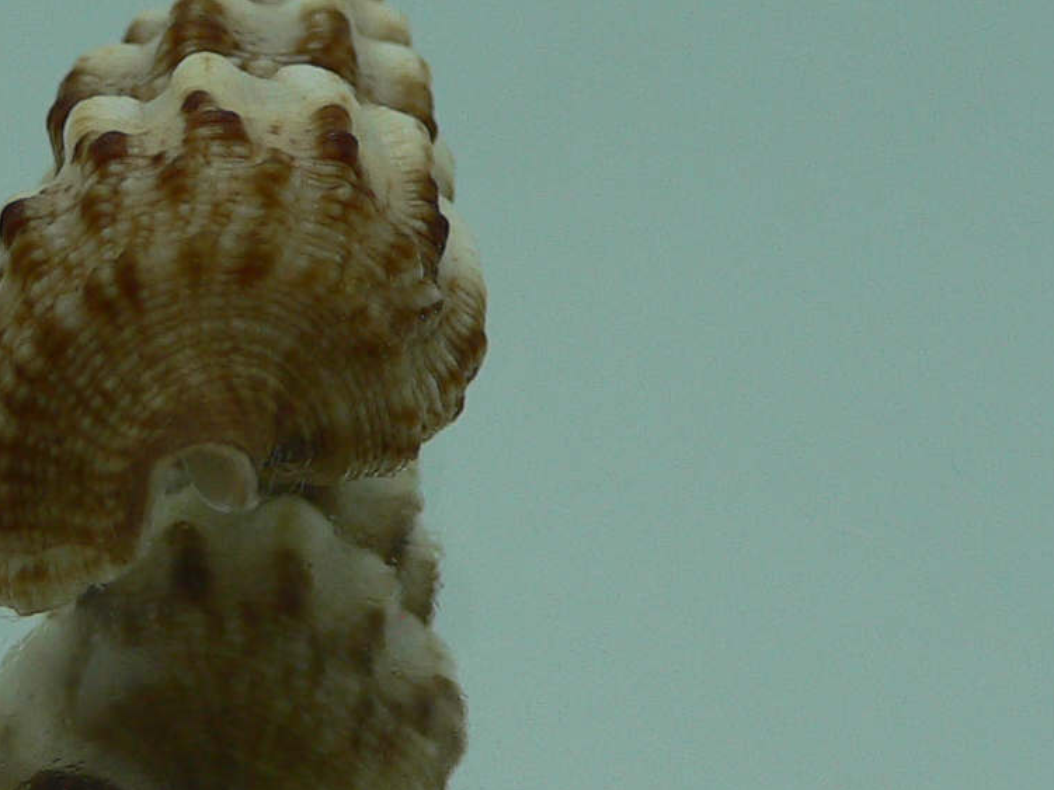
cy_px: 408
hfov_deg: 20.7
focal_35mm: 94
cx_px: 244
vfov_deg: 15.7
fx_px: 2862
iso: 80
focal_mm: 4.6
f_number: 2.8
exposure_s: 1/80
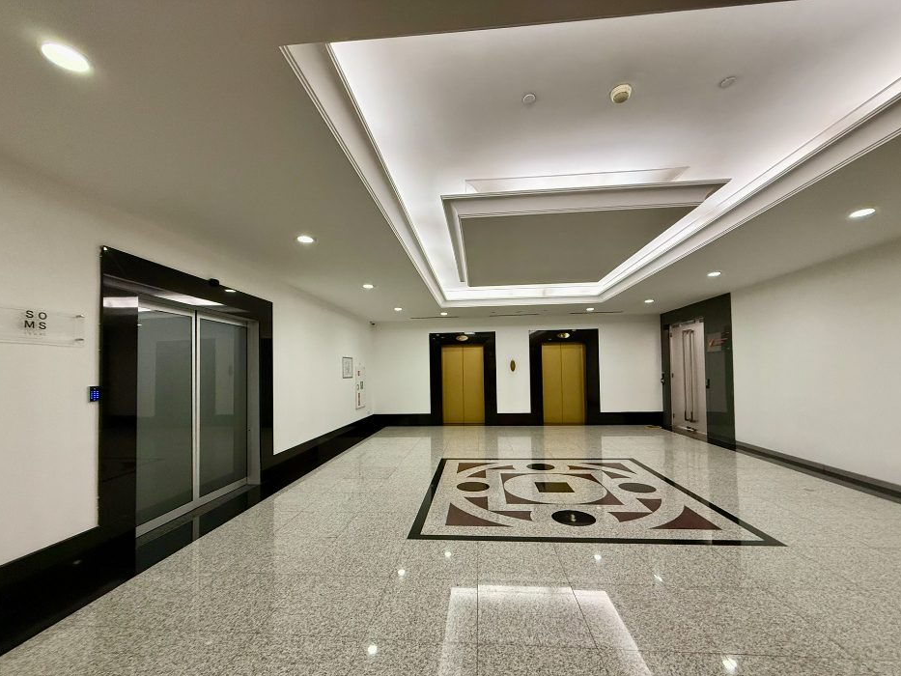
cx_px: 447
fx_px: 390
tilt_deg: +2.1
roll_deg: +1.6
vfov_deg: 81.6
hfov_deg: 98.2
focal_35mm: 15
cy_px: 361
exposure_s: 1/100
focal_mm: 2.22
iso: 320
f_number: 2.2
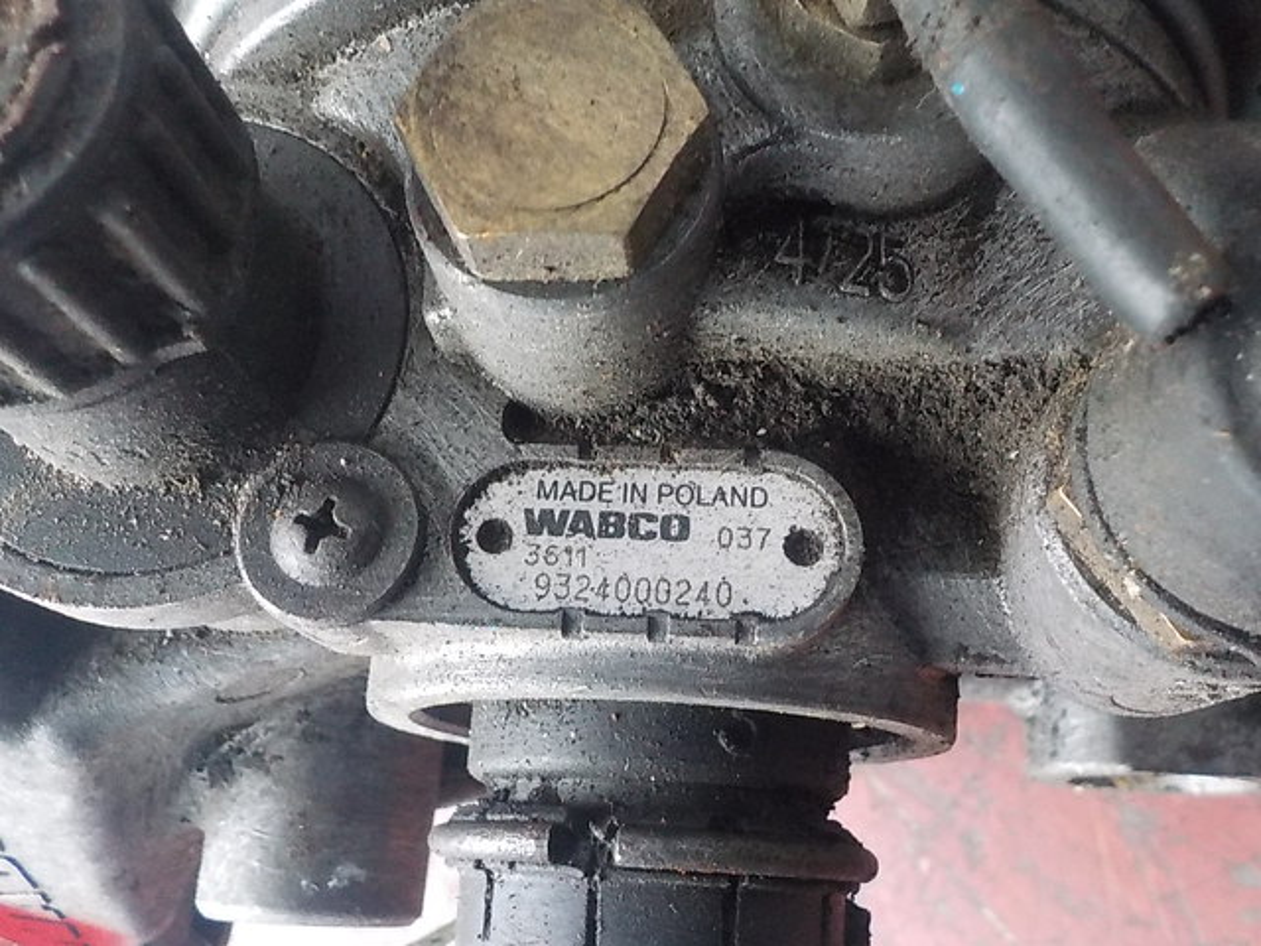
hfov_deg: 60.0
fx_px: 1093
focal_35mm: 30
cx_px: 630
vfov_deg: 46.8
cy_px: 473
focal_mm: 4.1
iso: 800
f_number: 3.3
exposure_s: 1/25
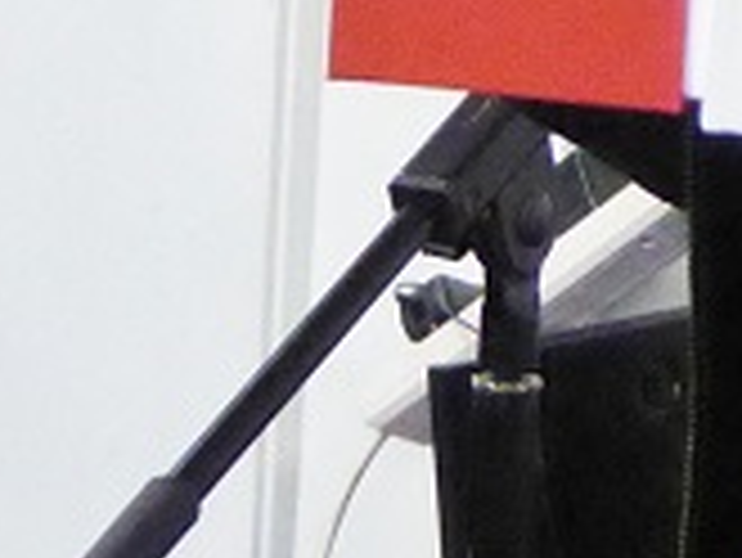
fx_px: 7808
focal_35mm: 364
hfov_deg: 5.4
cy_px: -778
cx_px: 1295
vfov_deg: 4.0
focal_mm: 12.5
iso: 1600
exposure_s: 1/50
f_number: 4.5
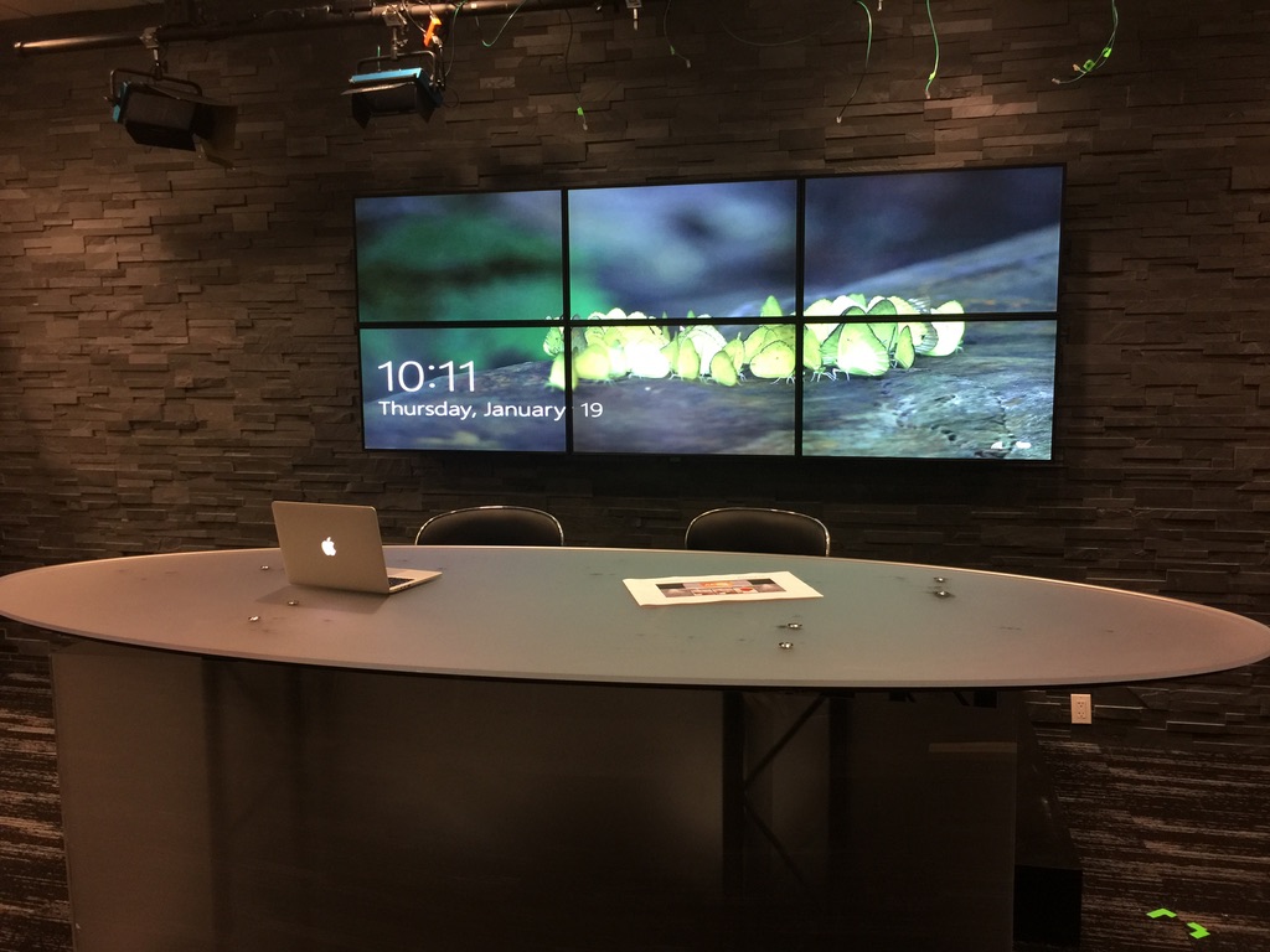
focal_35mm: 29
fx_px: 1064
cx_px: 635
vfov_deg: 48.2
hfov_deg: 61.7
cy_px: 476
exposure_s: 1/15
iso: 64
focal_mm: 4.15
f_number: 2.2
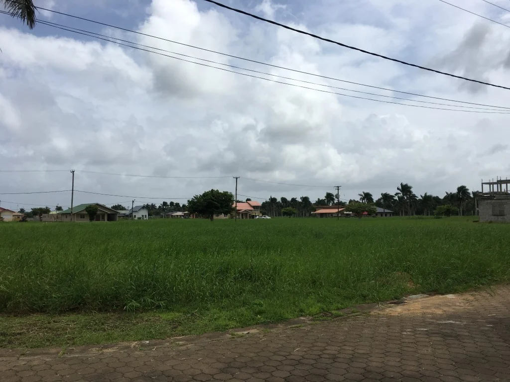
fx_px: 427
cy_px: 191
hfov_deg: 61.7
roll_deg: +0.6
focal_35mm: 29
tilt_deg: +3.3
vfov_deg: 48.2
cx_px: 255
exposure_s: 1/2849
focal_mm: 4.15
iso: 25
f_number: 2.2
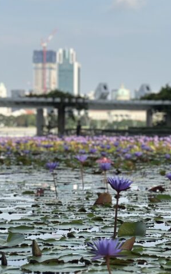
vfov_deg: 18.9
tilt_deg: -1.2
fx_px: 821
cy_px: 145
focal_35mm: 110
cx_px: 133
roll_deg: -0.7
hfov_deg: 11.9
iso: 100
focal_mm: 6.86
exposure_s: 1/4016
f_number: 1.78
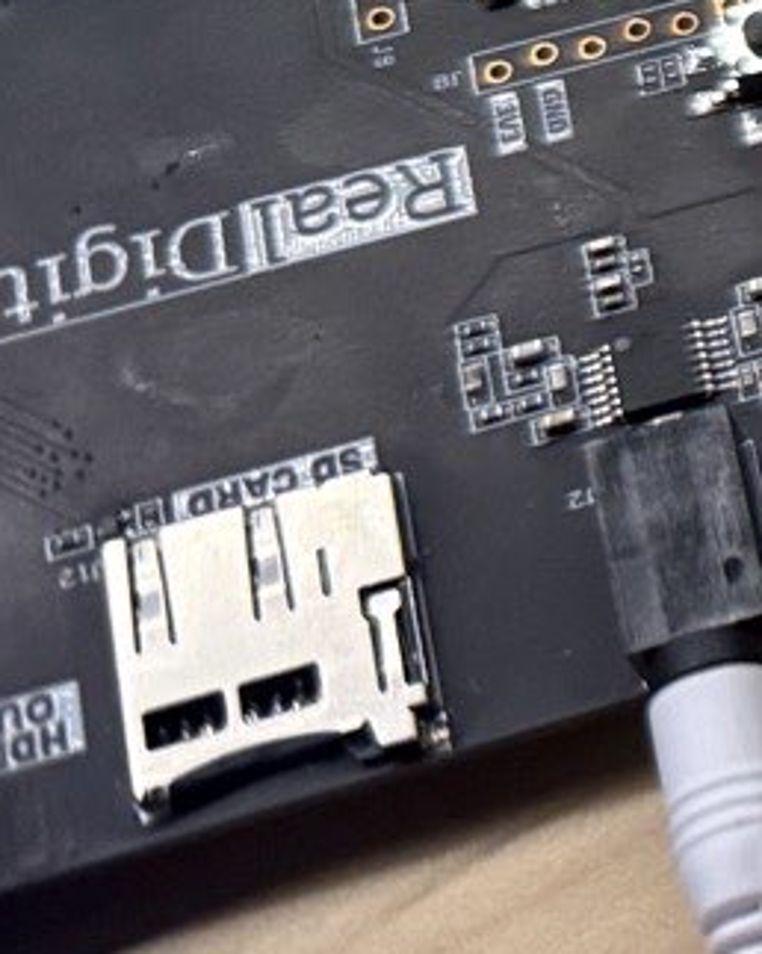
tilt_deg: -58.1
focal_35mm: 116
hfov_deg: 10.2
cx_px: 2191
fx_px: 3273
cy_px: -35
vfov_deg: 16.2
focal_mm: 6.76
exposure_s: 1/60
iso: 500
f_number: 1.78
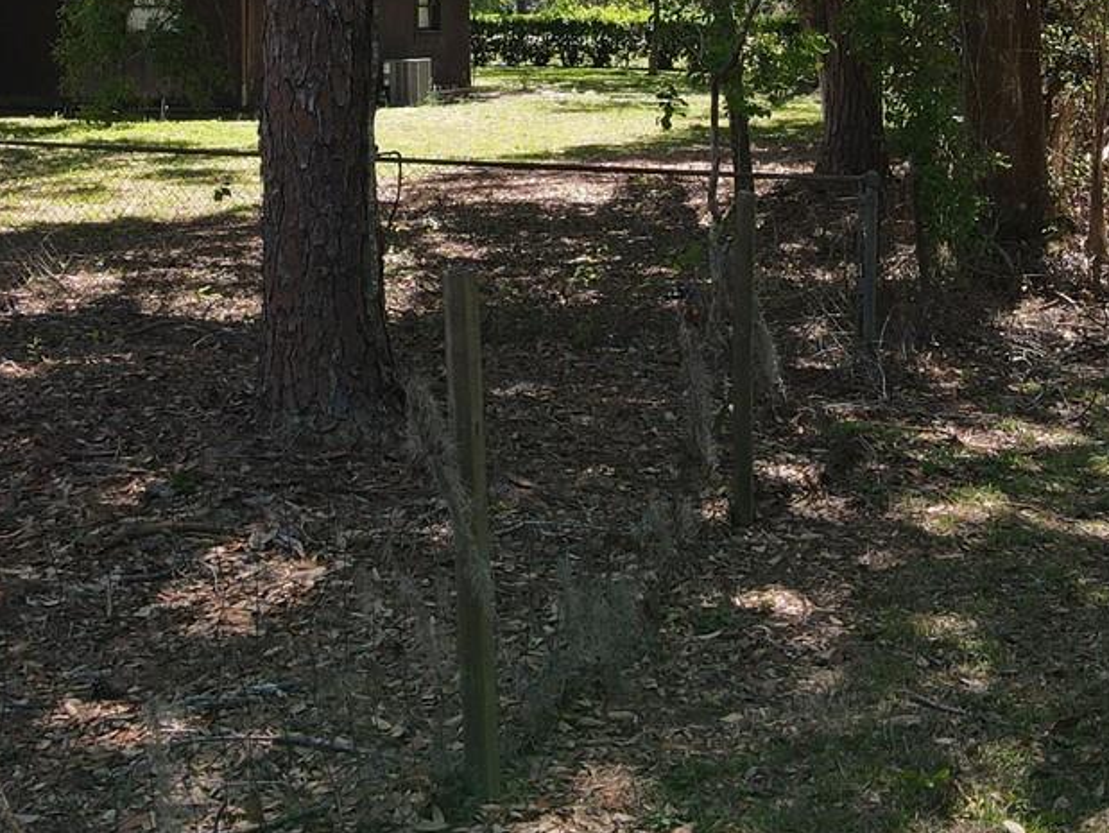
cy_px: -9
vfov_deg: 22.7
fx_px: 1987
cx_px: 586
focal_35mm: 62
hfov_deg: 31.2
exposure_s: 1/200
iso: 100
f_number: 2.8
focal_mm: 4.5
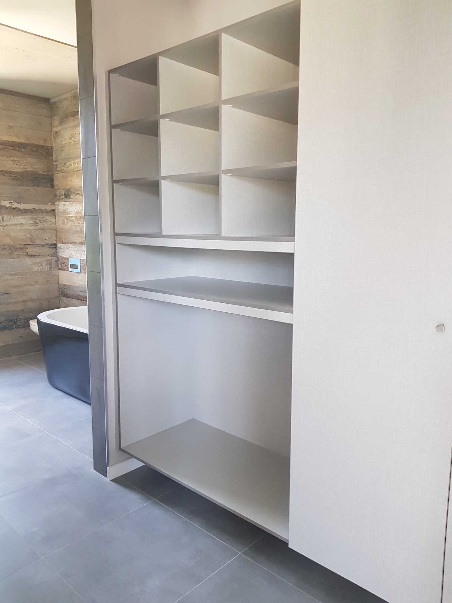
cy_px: 302
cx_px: 226
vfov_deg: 67.3
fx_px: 453
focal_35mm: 26
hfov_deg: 53.1
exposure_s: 1/33
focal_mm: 4.2
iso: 200
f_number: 1.7
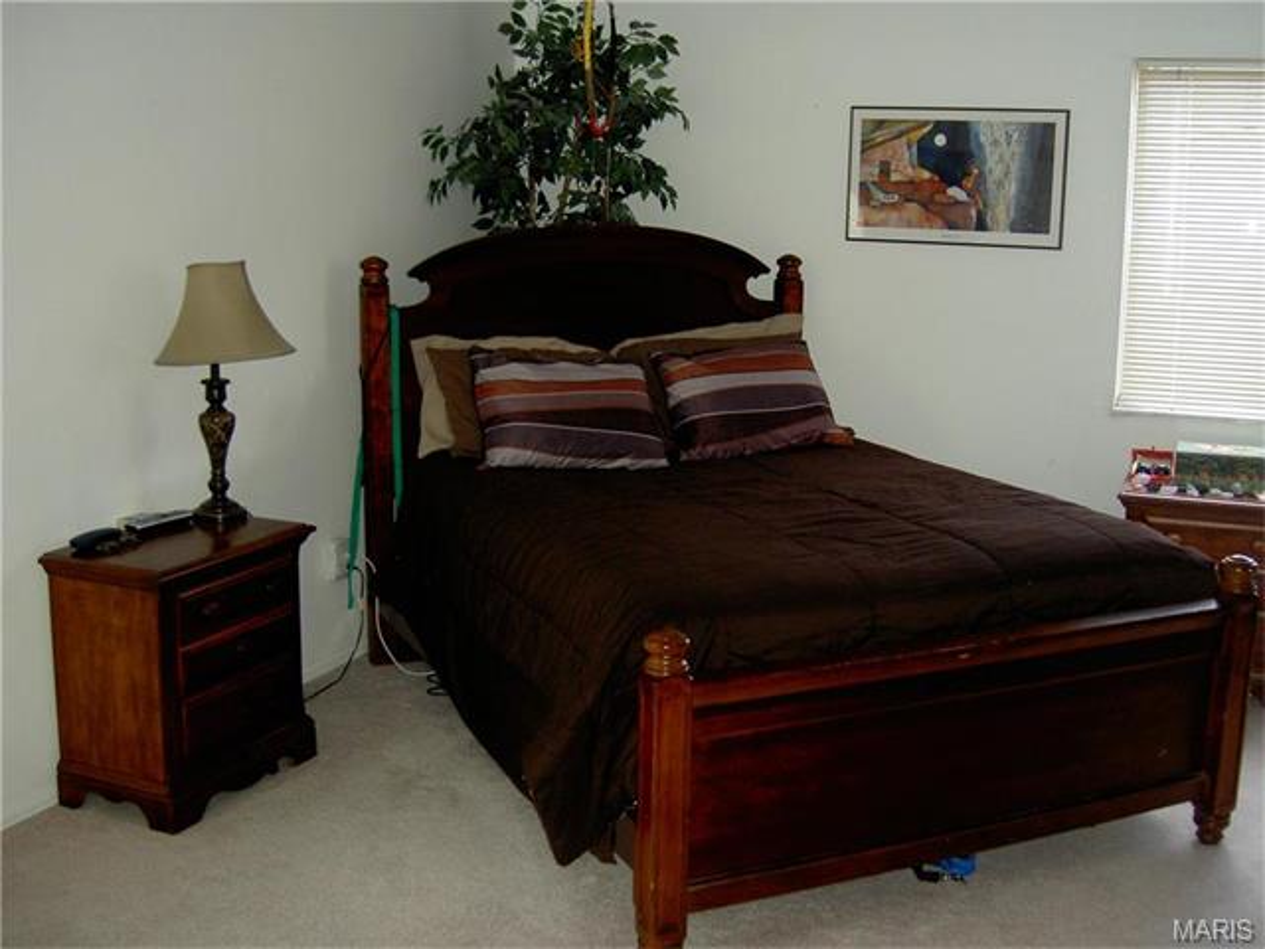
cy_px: 474
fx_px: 1425
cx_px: 632
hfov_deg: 47.9
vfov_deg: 36.8
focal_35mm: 39
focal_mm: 8
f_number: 2.8
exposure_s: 1/59.5
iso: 100
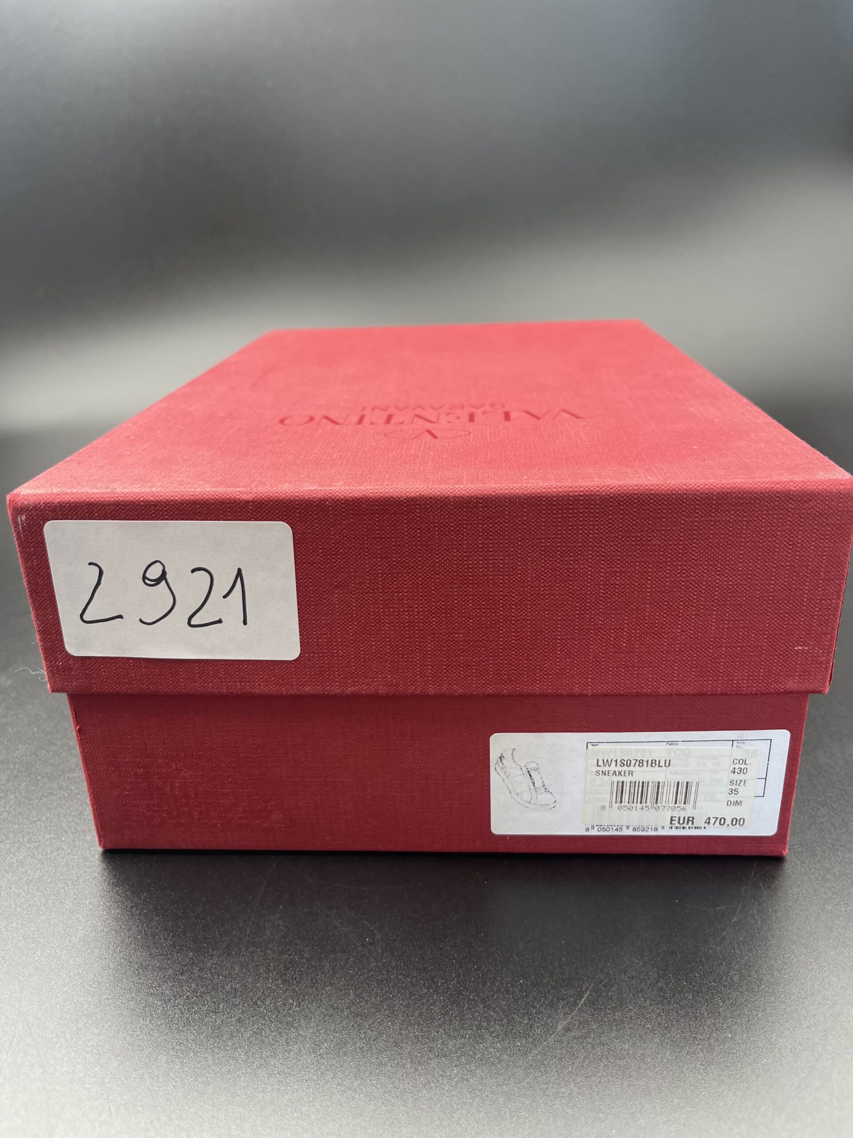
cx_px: 426
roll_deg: +4.1
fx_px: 854
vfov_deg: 67.3
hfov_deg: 53.1
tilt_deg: -25.6
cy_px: 569
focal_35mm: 26
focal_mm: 5.1
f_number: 1.6
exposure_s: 1/121
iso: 80
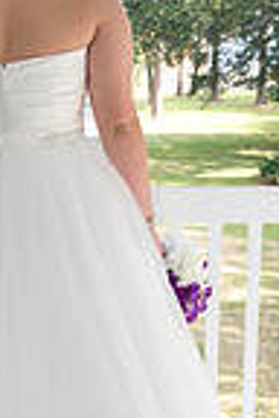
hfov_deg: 10.9
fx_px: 1453
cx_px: 19
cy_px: 392
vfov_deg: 16.1
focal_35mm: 125
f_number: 5.6
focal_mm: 40
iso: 320
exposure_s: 1/125
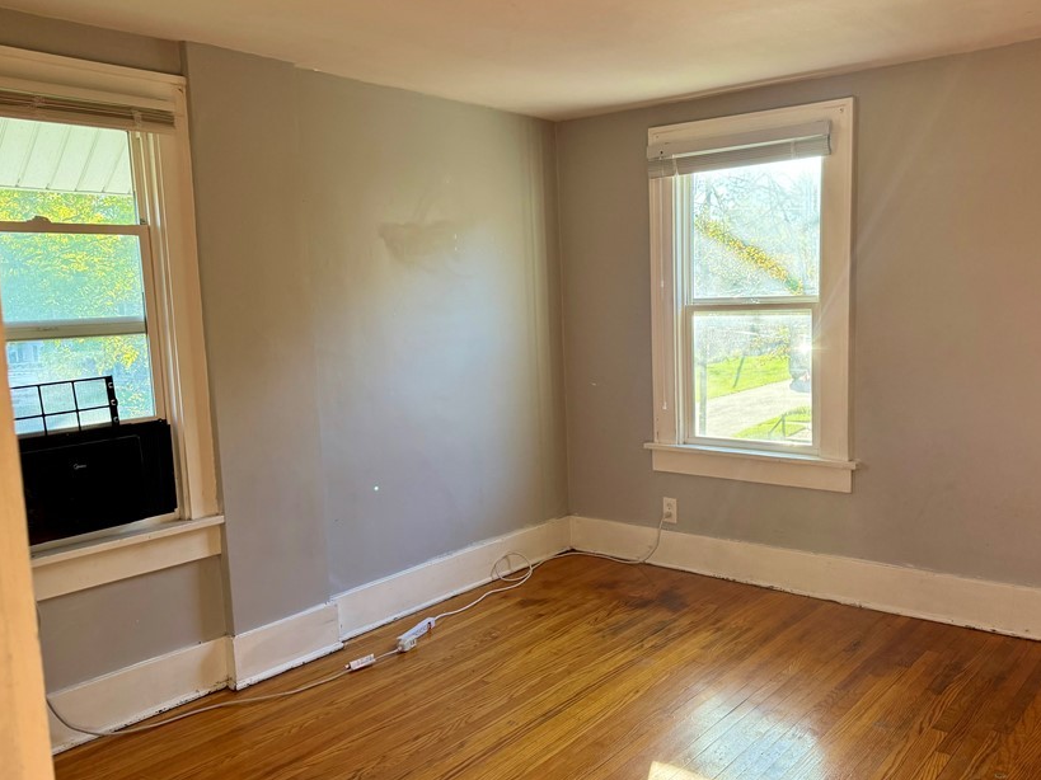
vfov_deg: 46.8
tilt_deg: -6.6
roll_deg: +1.8
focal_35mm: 30
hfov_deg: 59.8
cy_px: 417
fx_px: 902
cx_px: 587
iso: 200
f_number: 1.78
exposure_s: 1/198
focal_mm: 6.76
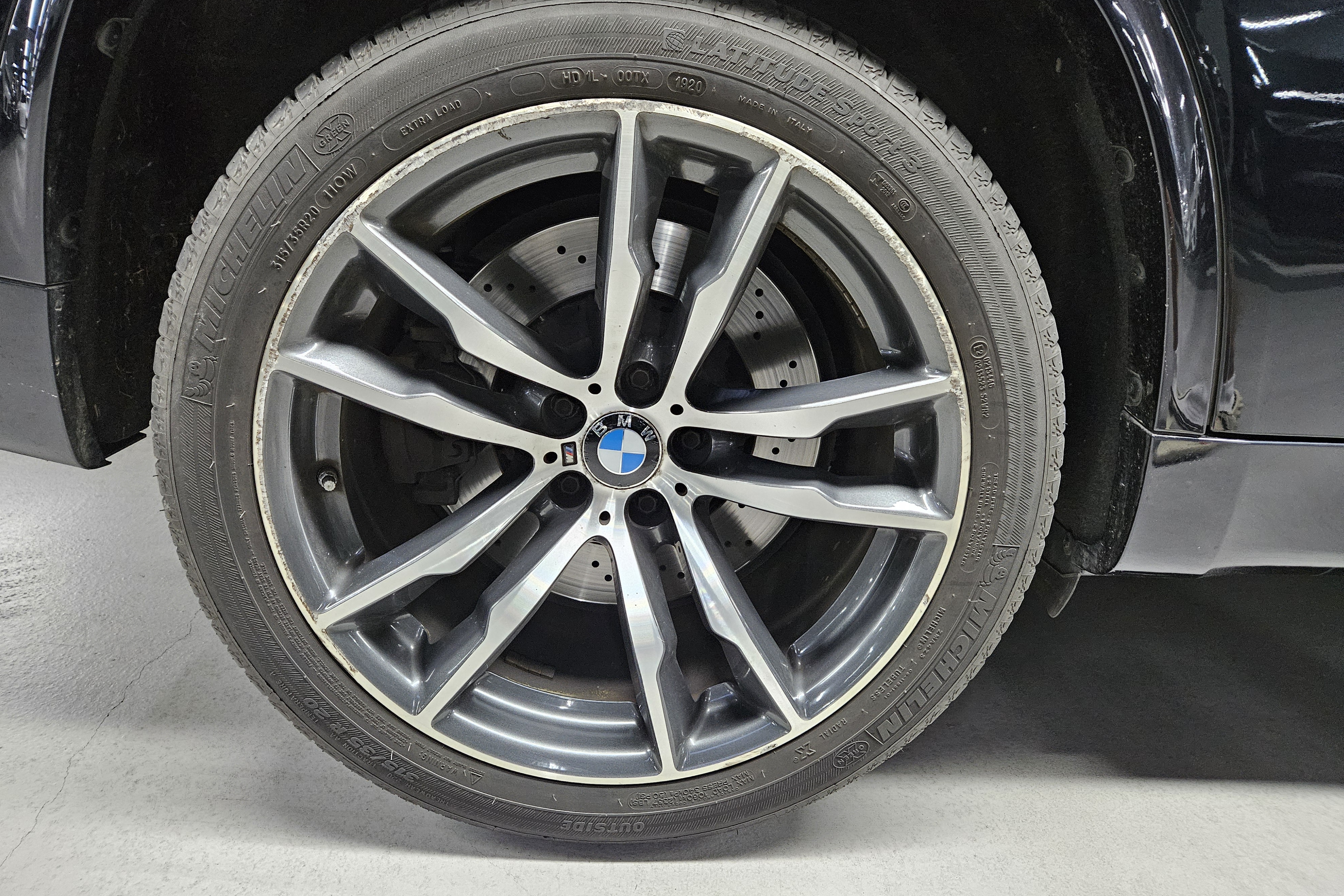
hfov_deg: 73.7
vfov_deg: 53.1
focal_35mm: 24
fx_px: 896
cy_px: 421
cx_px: 671
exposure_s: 1/120
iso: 800
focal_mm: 5.4
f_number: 1.8
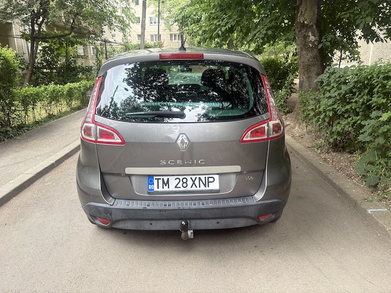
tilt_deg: -15.6
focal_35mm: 26
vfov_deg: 53.1
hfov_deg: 67.3
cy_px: 146
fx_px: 294
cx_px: 196
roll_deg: +1.1
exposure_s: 1/191
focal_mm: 5.96
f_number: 1.6
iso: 40
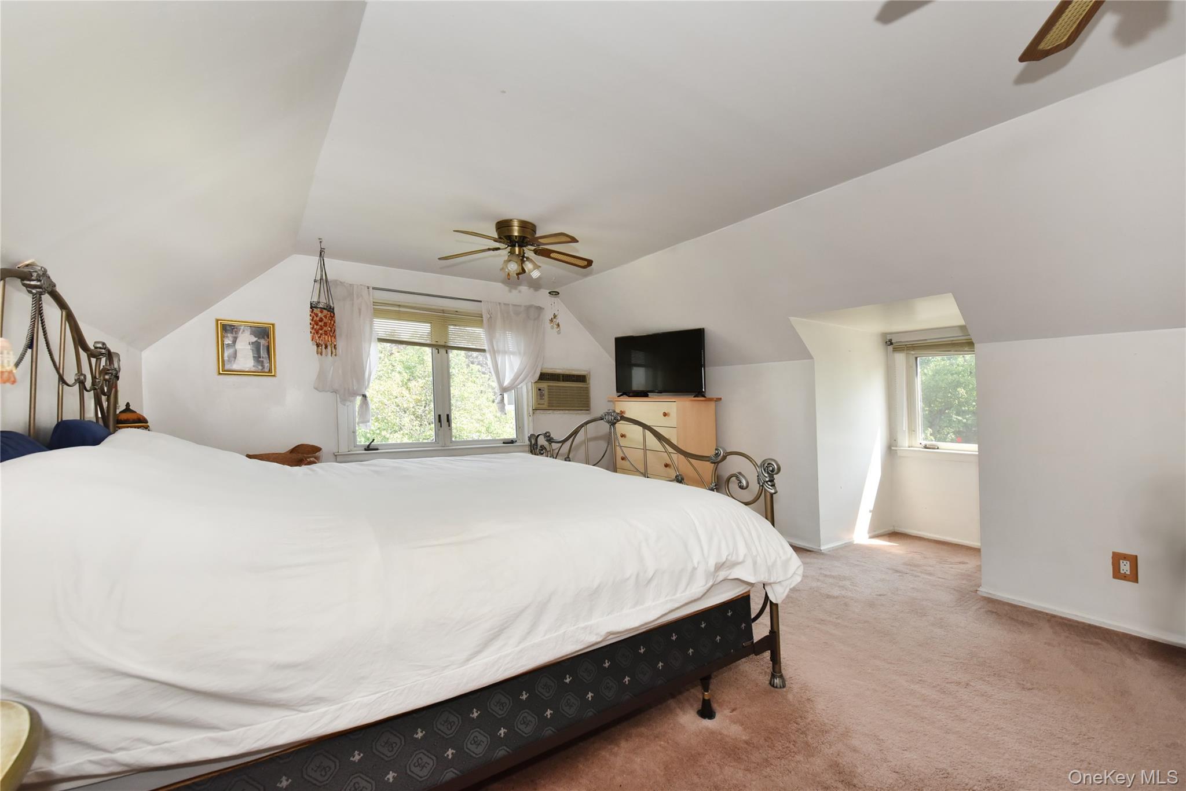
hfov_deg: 104.2
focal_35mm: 14
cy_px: 396
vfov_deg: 81.2
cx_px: 593
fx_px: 461
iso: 1600
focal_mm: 14
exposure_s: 1/200
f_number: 9
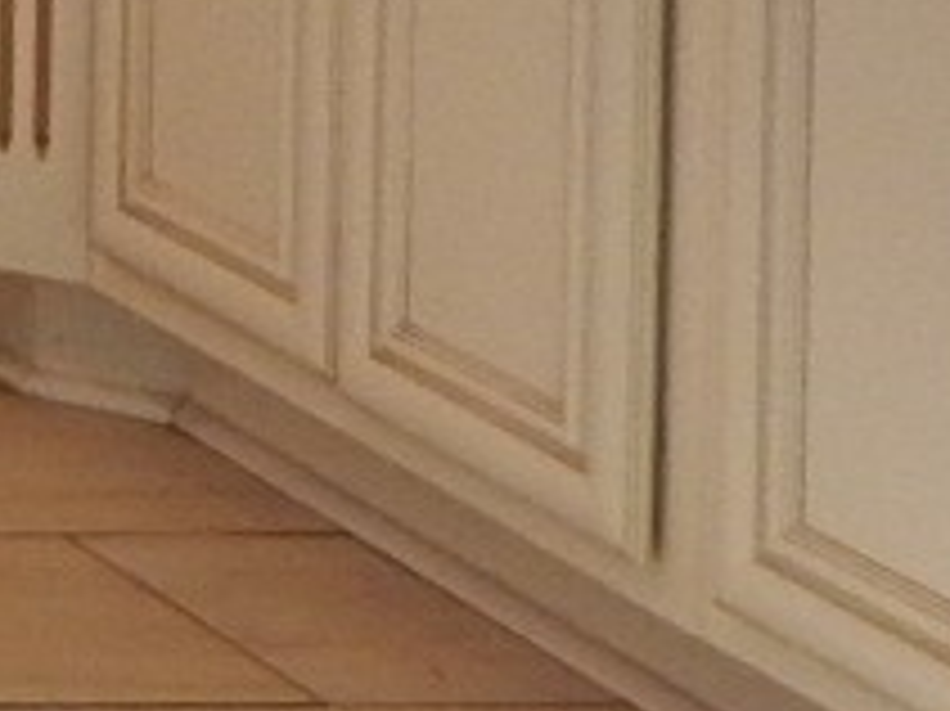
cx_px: -2530
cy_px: -1004
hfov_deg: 8.3
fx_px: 4581
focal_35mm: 167
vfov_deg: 8.2
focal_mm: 4
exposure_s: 1/30
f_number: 3
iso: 180
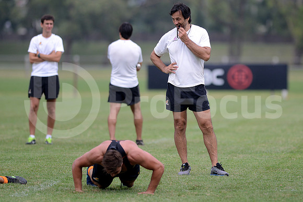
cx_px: 152
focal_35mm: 300
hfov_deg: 6.9
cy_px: 101
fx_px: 2525
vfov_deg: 4.6
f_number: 2.8
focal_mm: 300
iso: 400
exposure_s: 1/4000
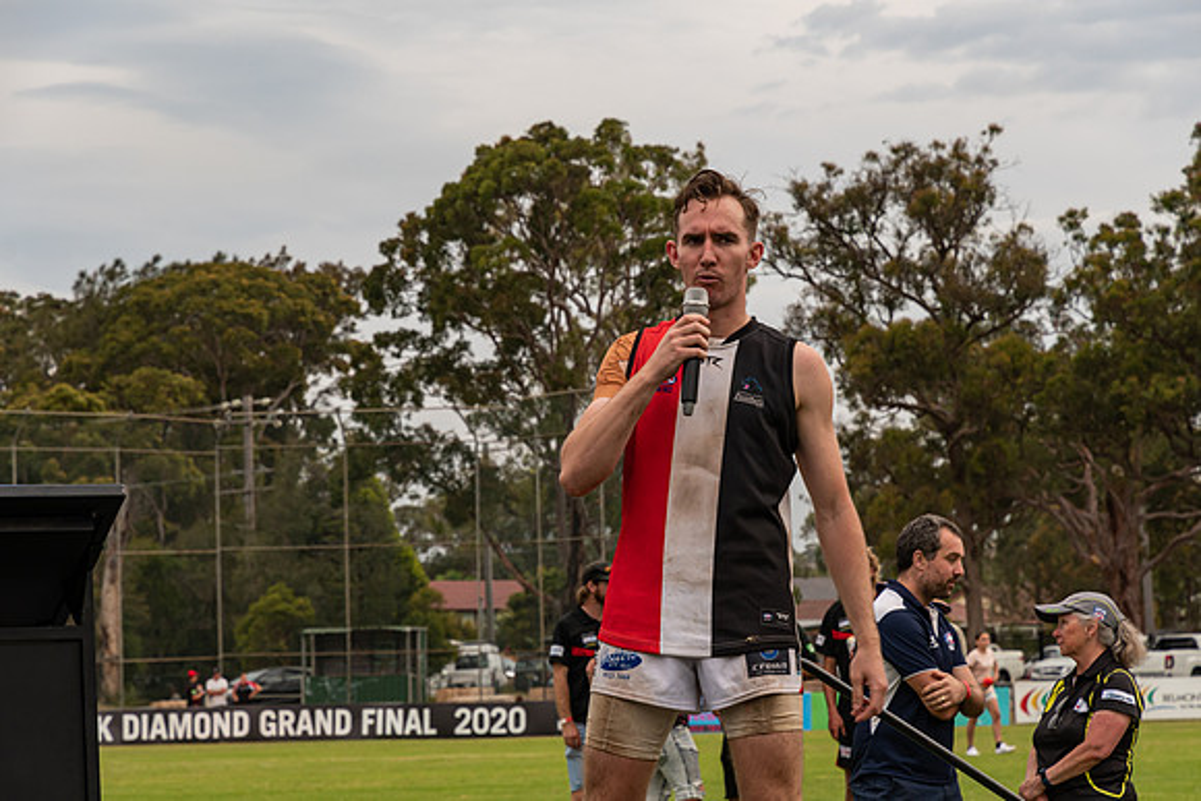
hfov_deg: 17.1
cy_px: 400
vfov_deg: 11.4
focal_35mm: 120
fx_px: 4004
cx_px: 600
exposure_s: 1/400
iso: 400
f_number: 6.3
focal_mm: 80
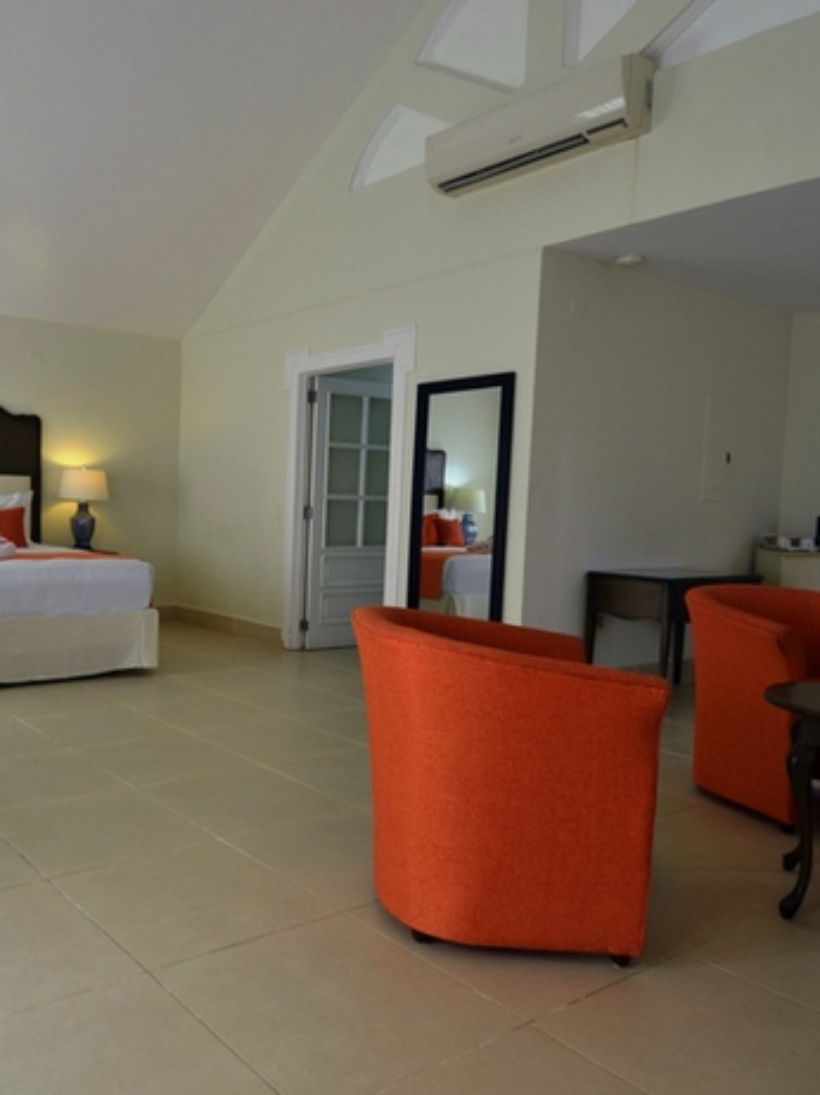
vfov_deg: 65.3
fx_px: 854
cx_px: 225
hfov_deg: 49.6
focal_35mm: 27
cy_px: 550
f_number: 5.6
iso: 100
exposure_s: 1/15
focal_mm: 12
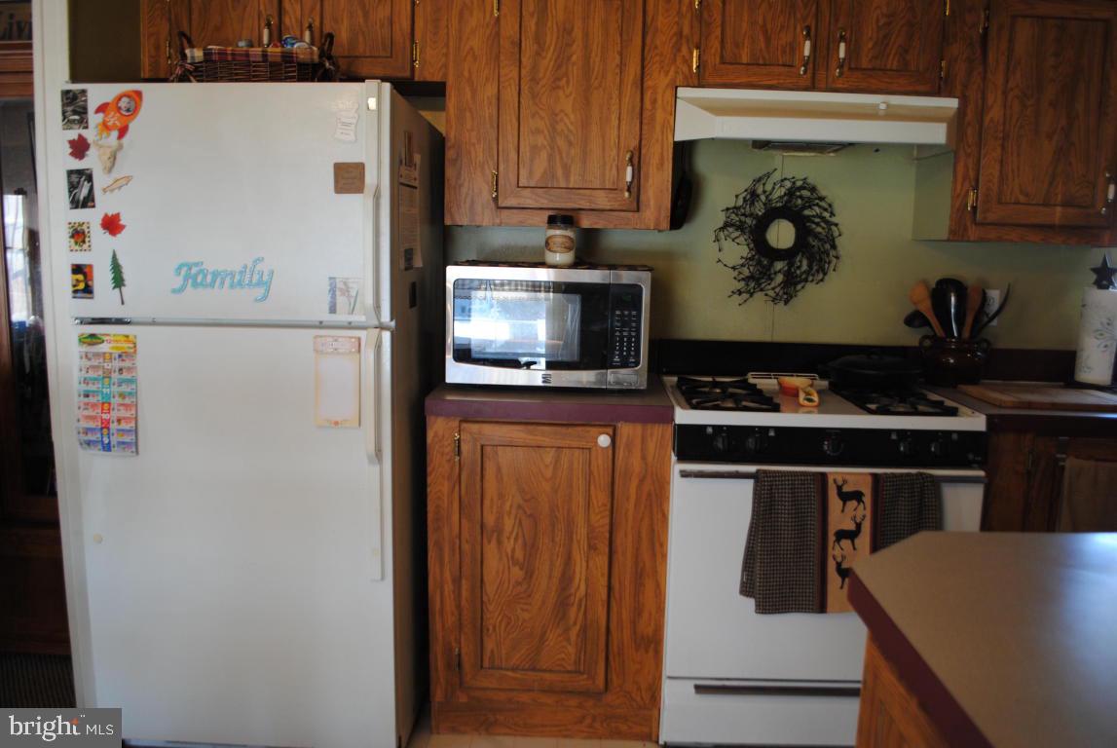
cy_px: 374
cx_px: 558
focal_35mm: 27
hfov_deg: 67.3
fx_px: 839
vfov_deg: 48.1
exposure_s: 1/30
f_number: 3.5
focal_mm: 18
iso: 220
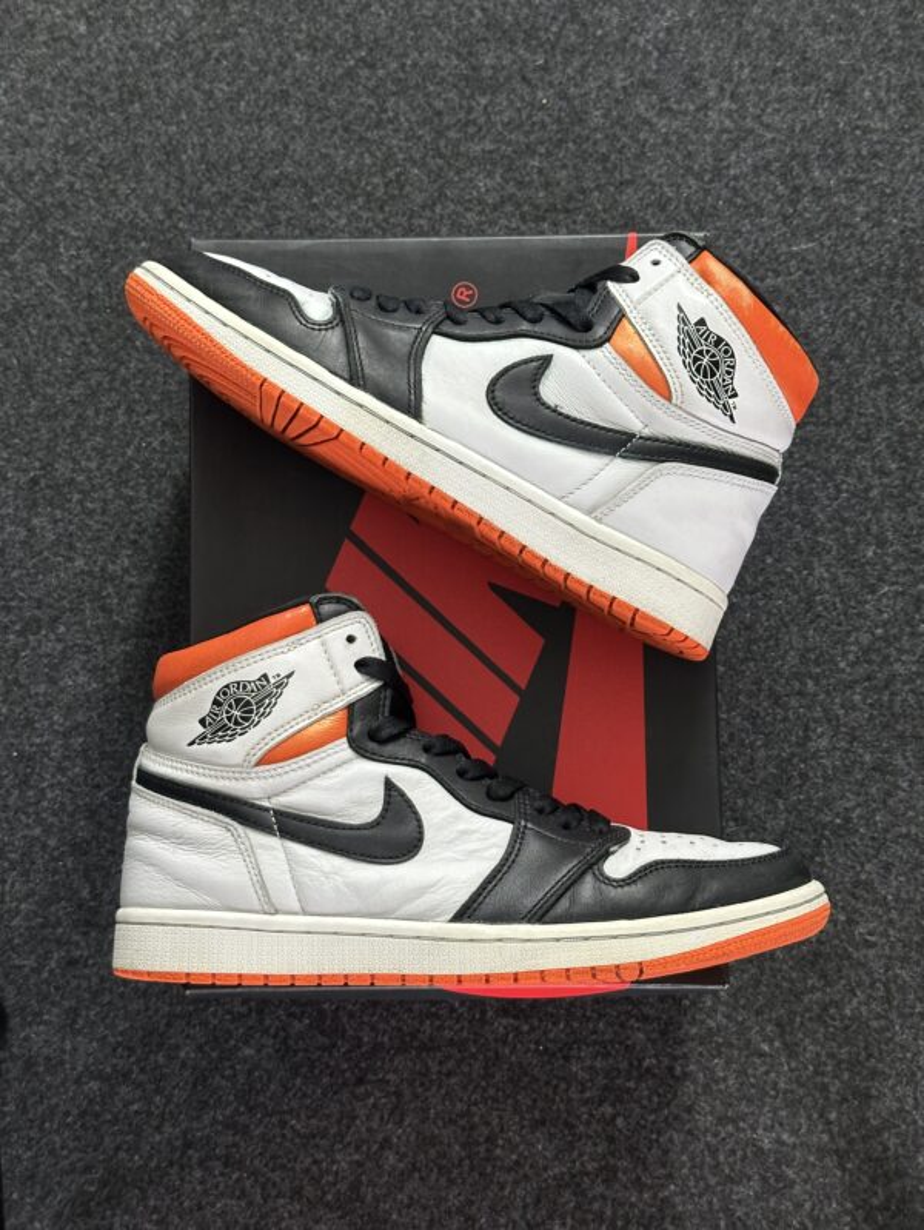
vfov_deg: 39.6
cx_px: 462
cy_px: 615
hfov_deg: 30.3
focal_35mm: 48
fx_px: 1707
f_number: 1.78
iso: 200
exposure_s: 1/33
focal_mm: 6.86
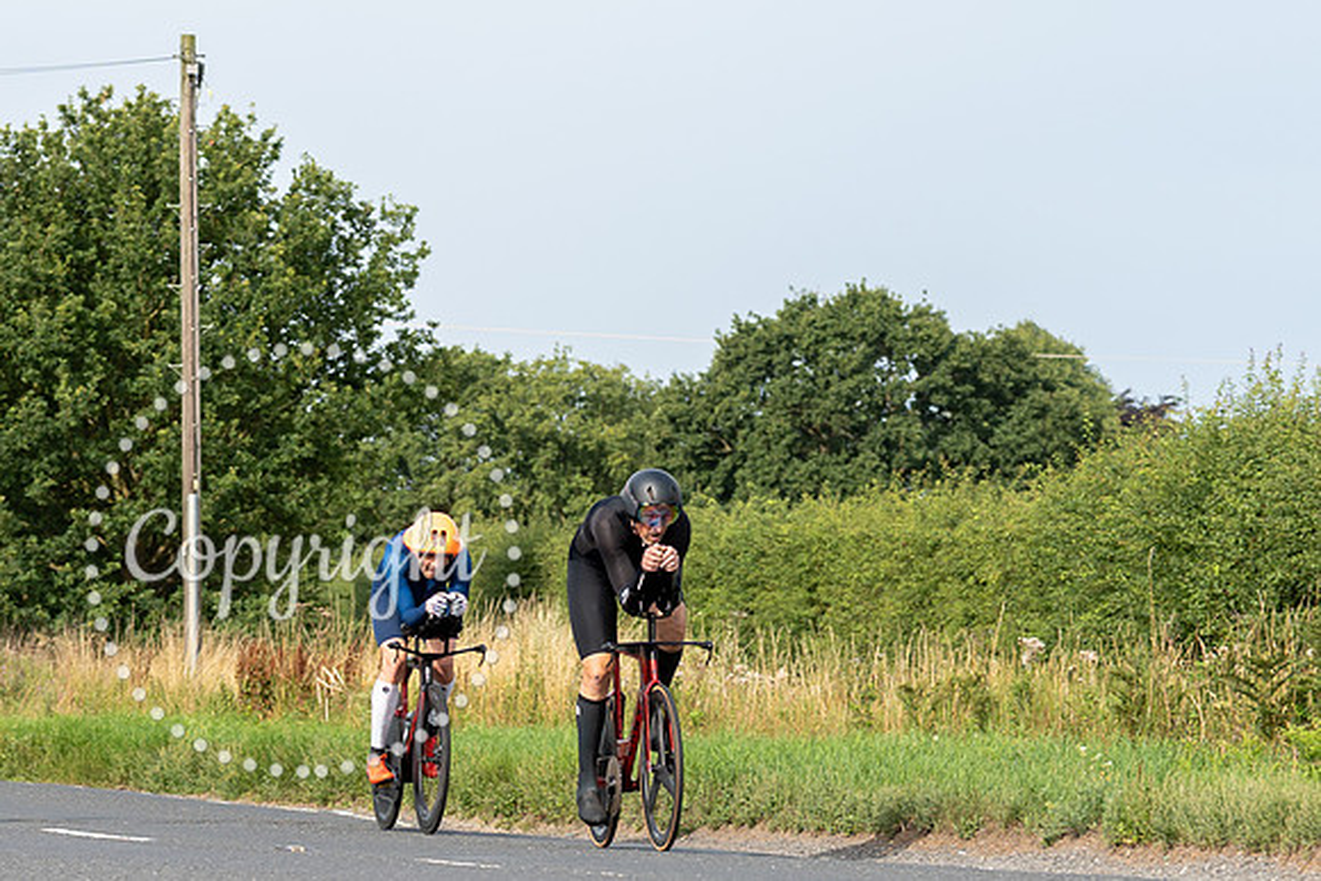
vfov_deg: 7.1
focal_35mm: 193
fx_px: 7096
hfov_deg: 10.6
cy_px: 584
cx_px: 529
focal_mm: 74
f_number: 4
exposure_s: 1/640
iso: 125
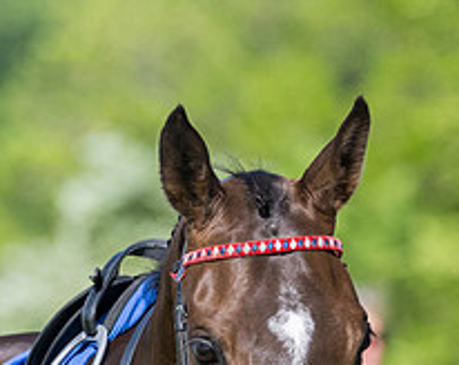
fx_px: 15281
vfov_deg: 1.4
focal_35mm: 1127
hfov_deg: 1.7
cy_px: 350
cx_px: 639
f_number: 4
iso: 400
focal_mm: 200
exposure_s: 1/5000
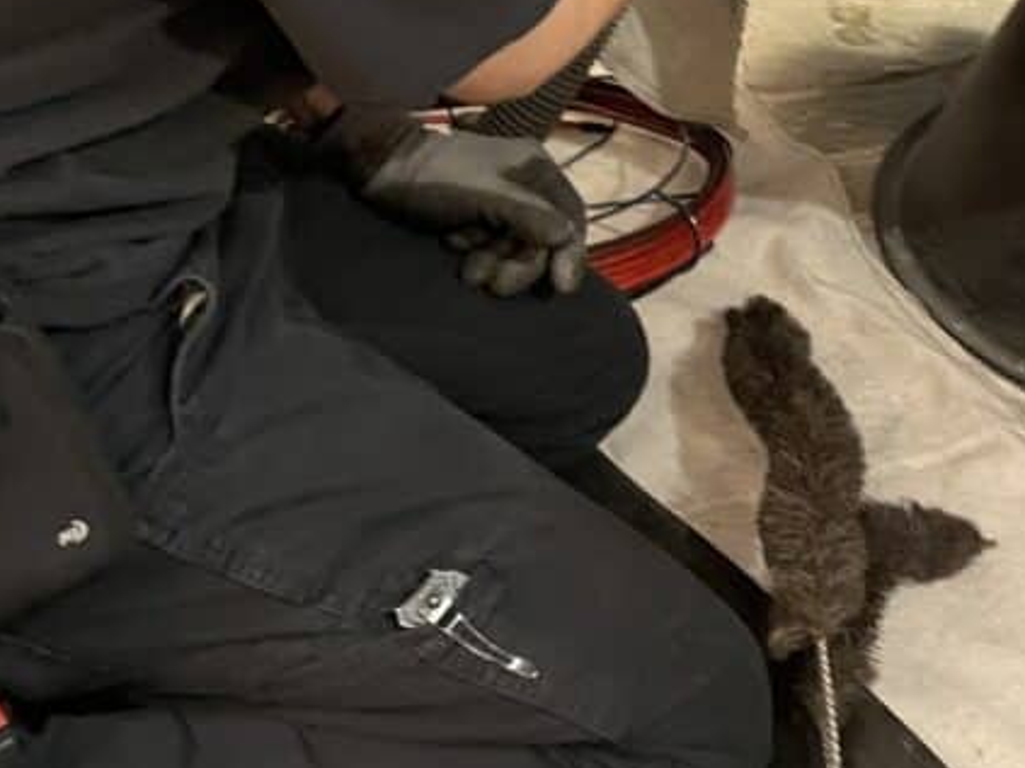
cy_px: -70
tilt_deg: -22.3
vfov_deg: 22.0
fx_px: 1865
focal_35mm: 63
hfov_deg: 30.4
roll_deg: -2.7
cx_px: 729
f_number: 1.6
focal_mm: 4.2
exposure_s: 1/30
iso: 640
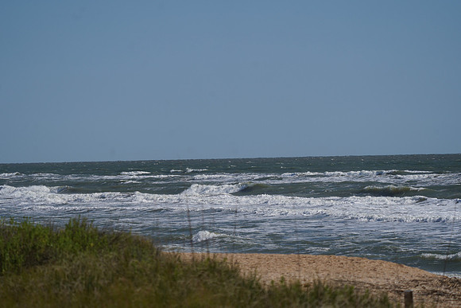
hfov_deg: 10.3
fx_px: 2562
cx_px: 230
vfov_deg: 6.9
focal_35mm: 200
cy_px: 154
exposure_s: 1/2000
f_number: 5.6
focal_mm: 200
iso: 160
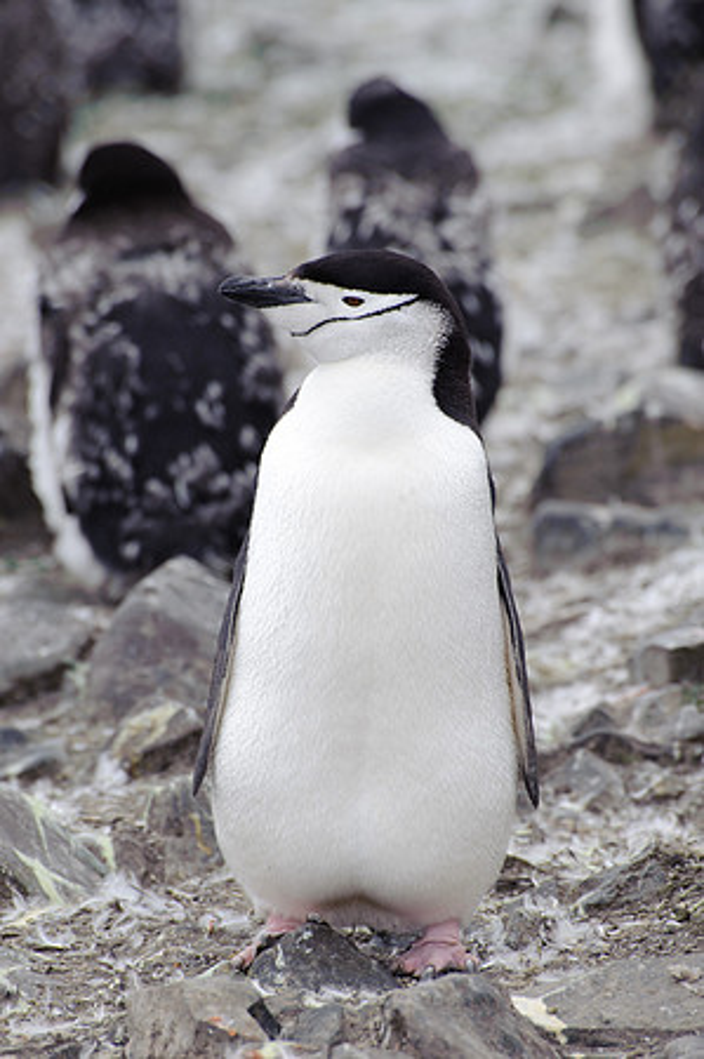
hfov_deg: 5.1
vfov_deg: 7.6
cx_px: 352
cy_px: 530
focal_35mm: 270
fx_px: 7938
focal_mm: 270
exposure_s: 1/125
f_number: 8
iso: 200
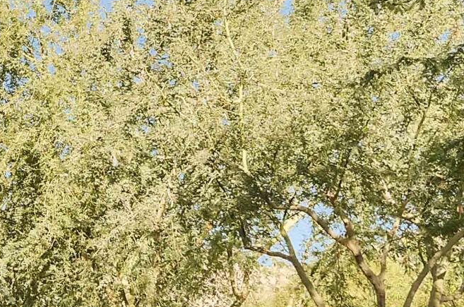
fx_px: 1762
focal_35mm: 137
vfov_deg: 10.0
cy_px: 182
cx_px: -183
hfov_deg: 14.2
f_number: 6.3
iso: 200
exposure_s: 1/160
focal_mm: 20
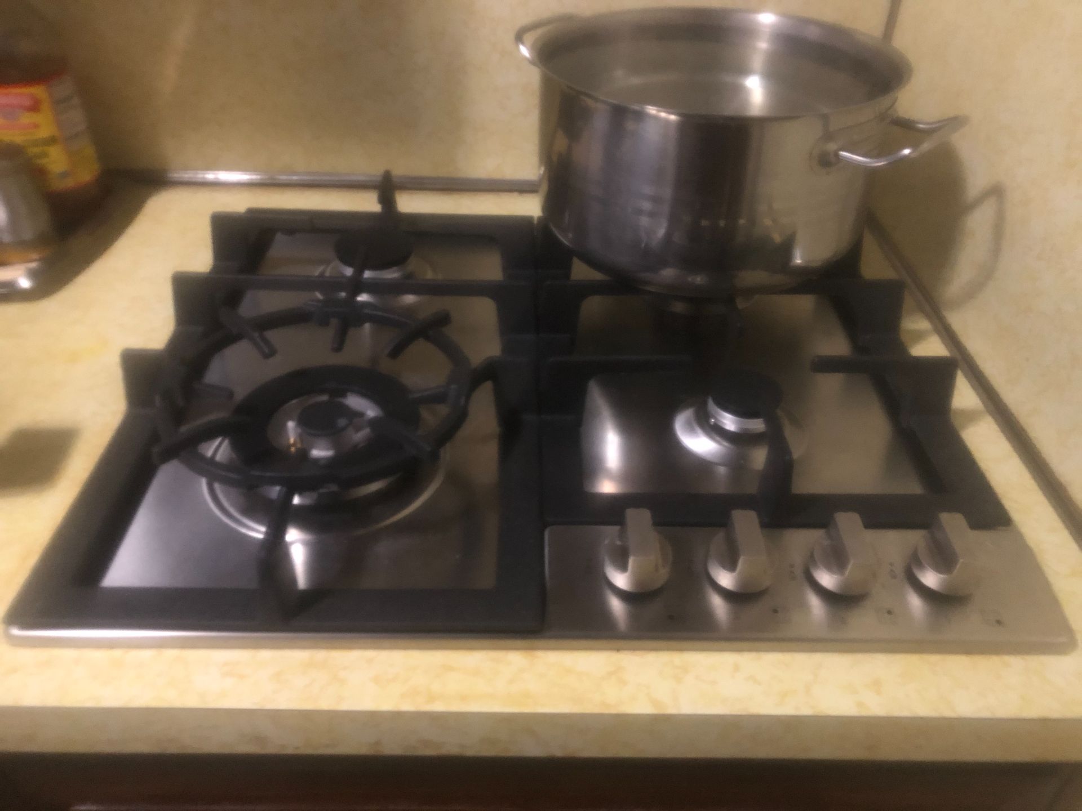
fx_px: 875
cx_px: 541
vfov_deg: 49.7
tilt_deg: -36.8
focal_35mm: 28
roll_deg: -1.4
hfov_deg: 63.4
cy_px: 406
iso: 125
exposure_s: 1/4
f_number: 1.8
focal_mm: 3.99
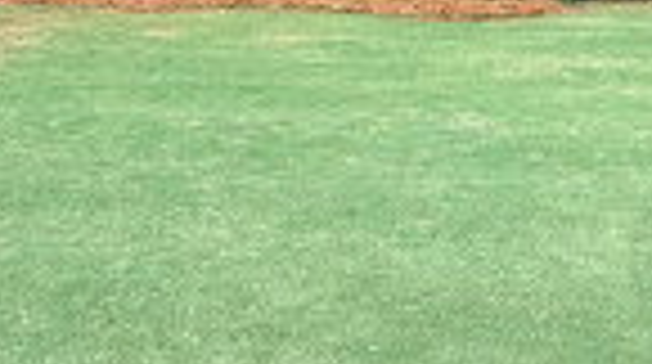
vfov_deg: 20.0
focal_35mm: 54
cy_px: -130
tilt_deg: -1.9
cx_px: 274
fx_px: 932
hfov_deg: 38.5
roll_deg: +0.0
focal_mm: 2.22
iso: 50
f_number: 2.2
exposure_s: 1/442
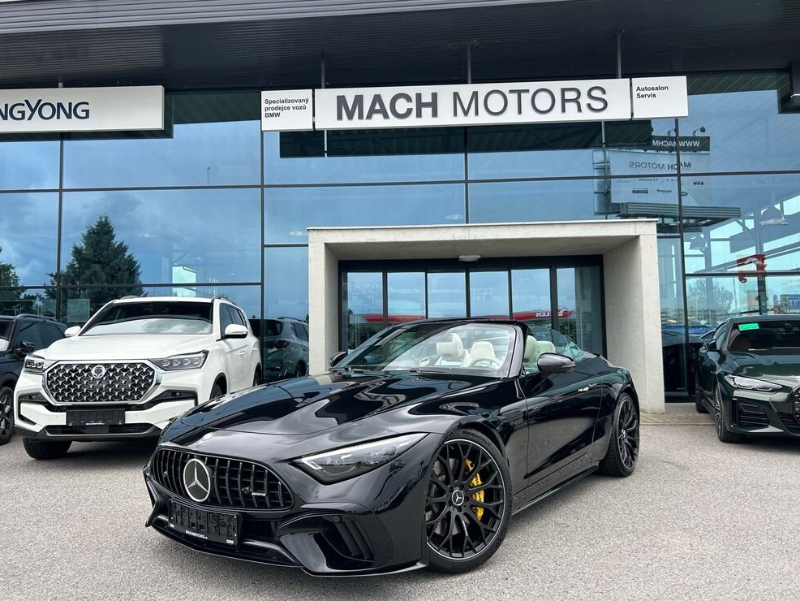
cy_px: 309
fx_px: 624
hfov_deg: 65.3
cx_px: 385
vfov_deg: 51.4
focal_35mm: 27
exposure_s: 1/909
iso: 50
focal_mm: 5.7
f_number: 1.5
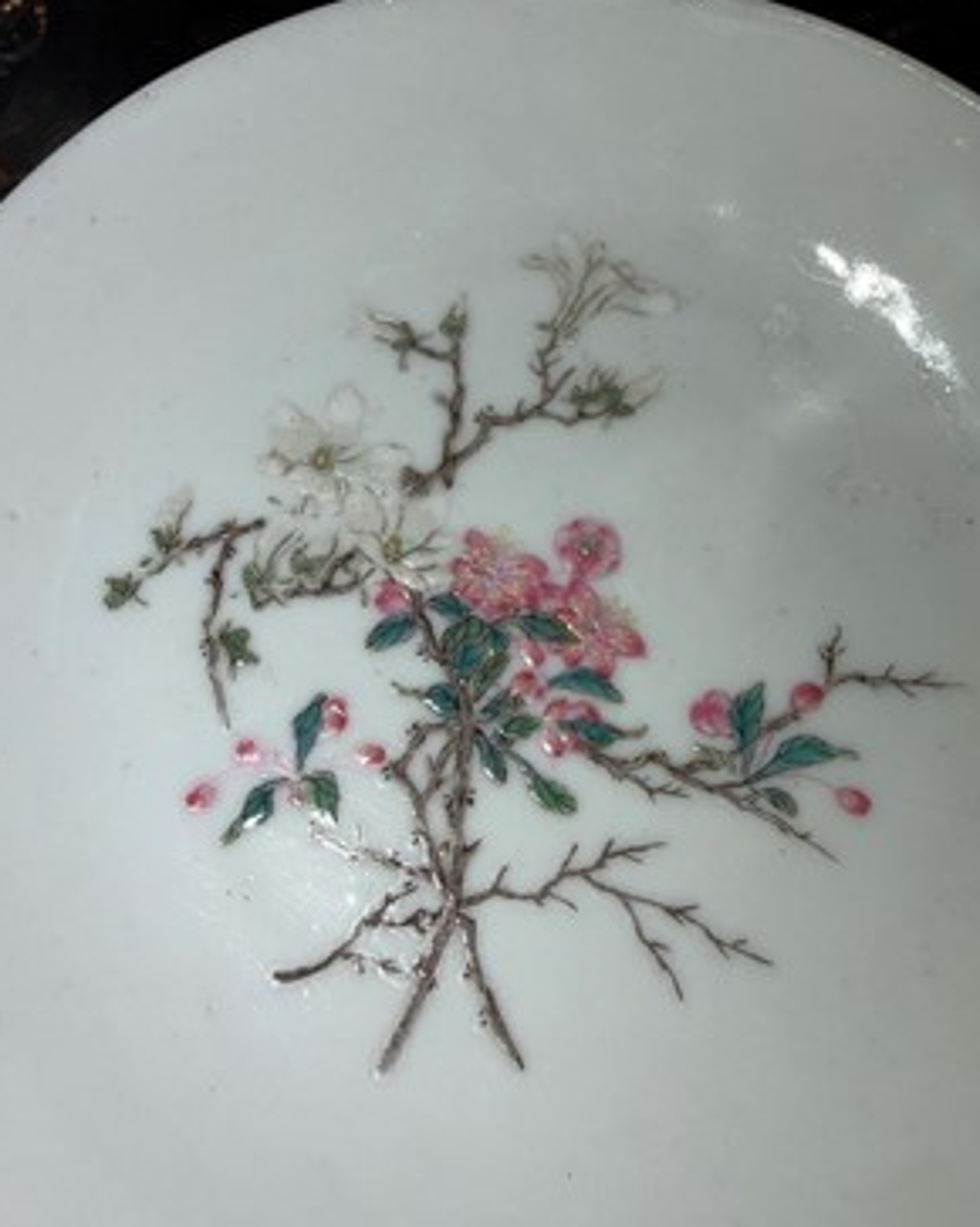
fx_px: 1016
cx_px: 490
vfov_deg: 62.2
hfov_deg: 51.5
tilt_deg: -72.9
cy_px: 605
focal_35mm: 28
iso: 12
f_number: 2.2
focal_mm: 2.22
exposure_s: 1/583
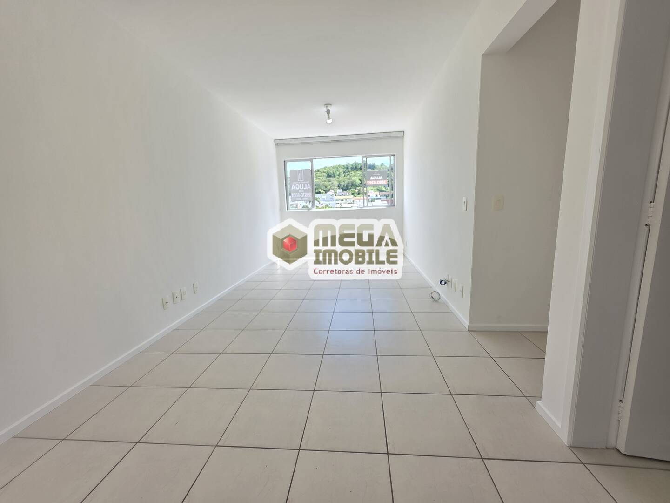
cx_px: 335
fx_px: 252
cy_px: 252
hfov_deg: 106.2
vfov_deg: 89.9
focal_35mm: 13
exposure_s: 1/180
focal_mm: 2.2
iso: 32
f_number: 1.9
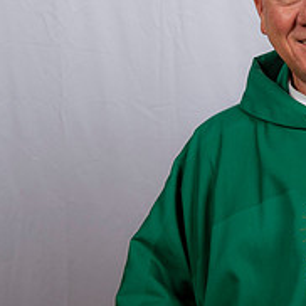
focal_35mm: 130
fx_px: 1300
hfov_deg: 12.8
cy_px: 150
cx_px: 441
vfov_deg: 13.4
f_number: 8
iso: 320
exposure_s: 1/200
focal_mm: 48
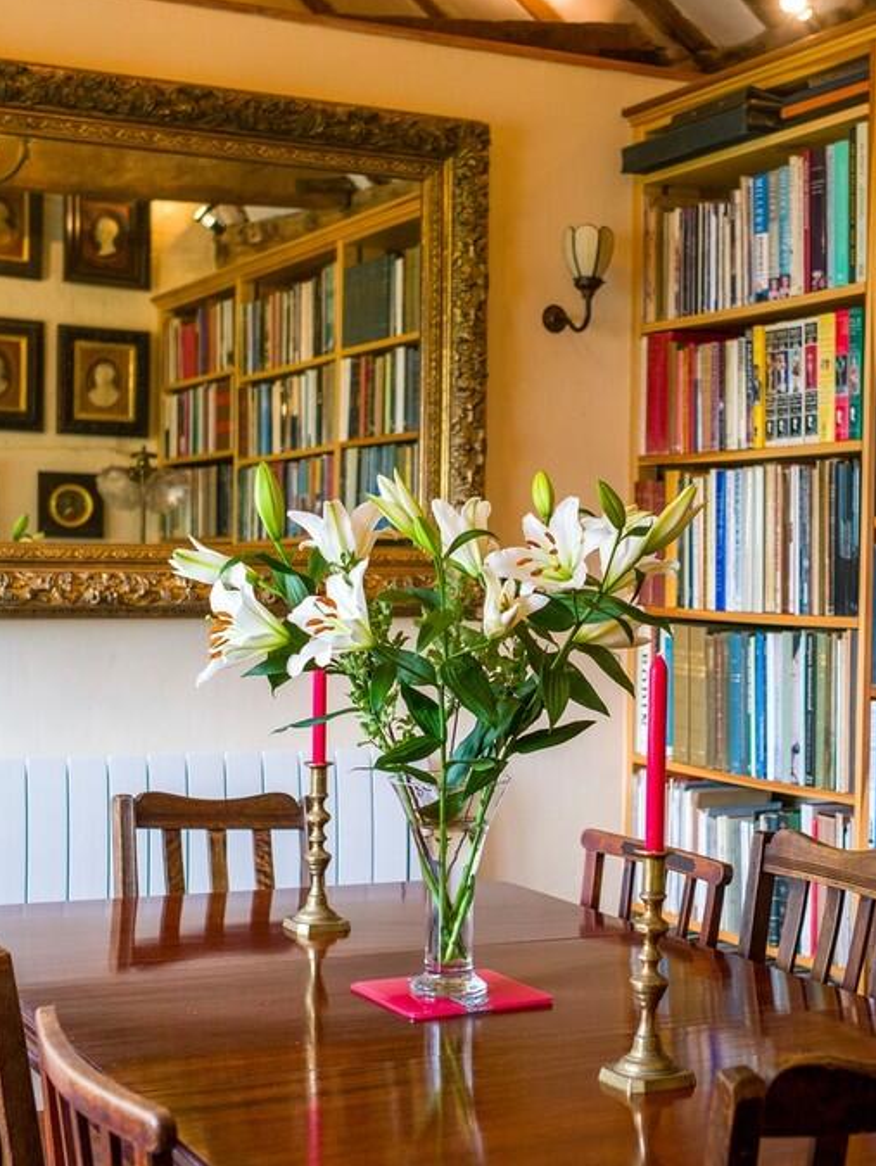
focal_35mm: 51
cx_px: 489
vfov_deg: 37.5
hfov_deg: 28.6
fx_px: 1719
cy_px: 580
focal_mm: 23
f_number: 2.5
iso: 640
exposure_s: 1/125
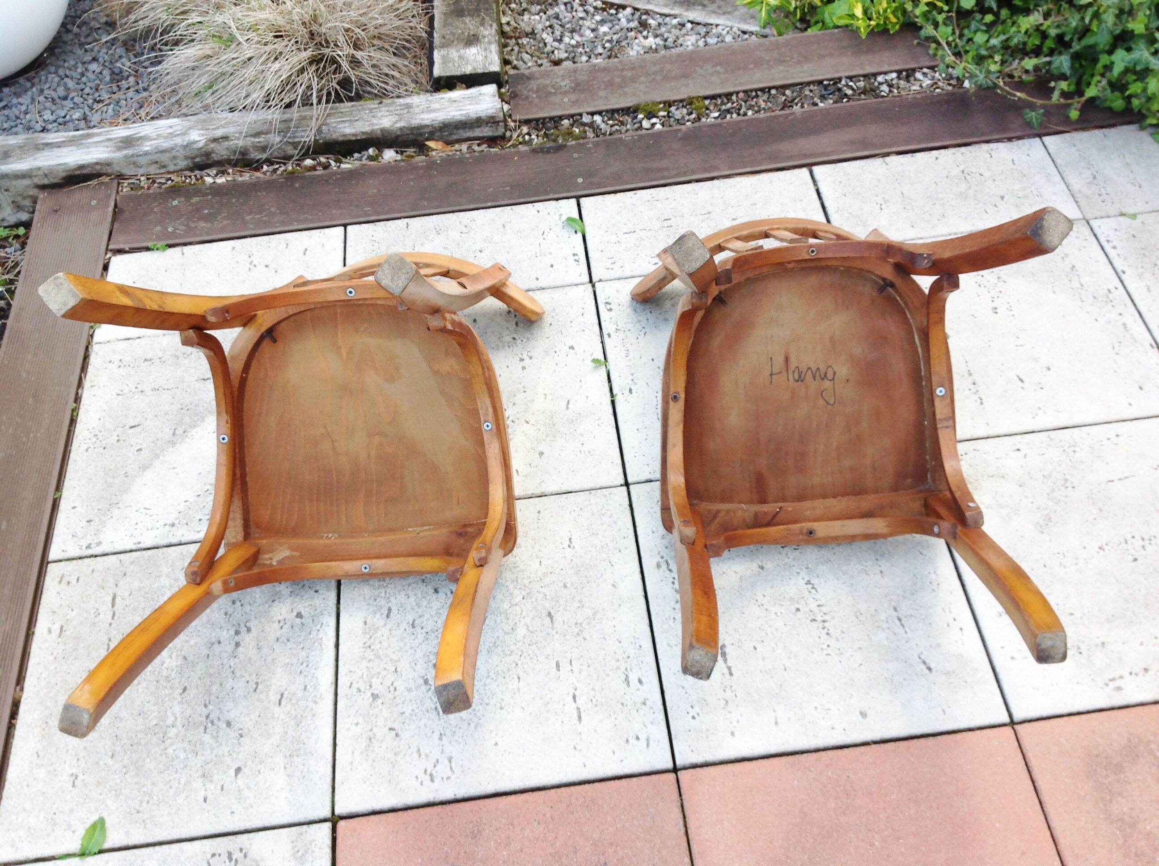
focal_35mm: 35
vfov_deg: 40.6
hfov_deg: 52.7
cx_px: 580
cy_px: 433
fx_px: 1170
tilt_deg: -55.0
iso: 50
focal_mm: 4.28
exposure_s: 1/163
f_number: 2.4
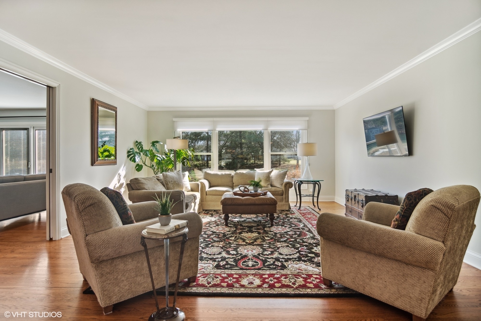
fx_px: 401
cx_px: 240
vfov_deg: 43.6
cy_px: 160
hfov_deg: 61.9
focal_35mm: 30
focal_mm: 20
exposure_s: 1/30
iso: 200
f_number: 8
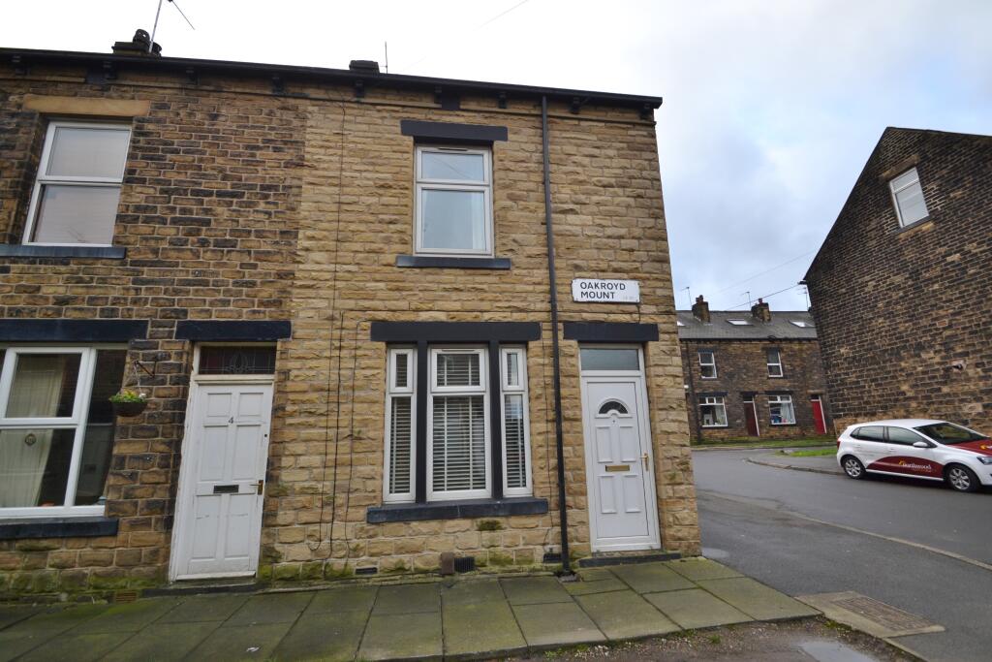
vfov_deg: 77.3
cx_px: 496
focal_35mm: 15
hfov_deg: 100.4
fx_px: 413
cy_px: 331
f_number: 5.6
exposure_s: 1/125
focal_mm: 10
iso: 160
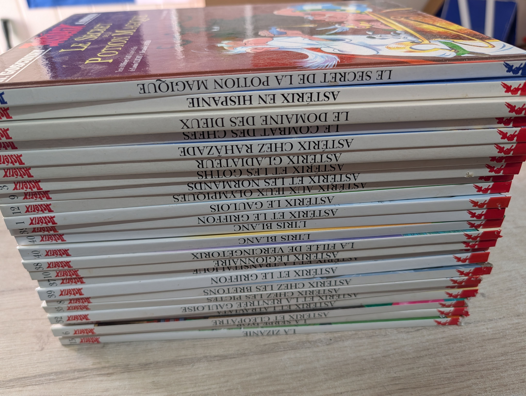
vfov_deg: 56.9
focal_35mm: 24
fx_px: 365
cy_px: 198
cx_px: 263
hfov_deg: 71.5
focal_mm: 6.9
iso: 118
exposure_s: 1/100
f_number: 1.68
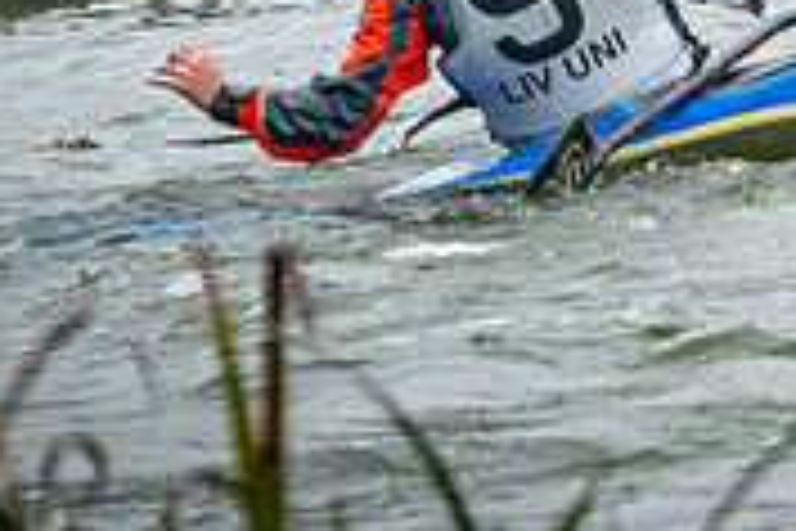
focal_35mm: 929
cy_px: -113
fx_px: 20540
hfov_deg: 2.2
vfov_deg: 1.5
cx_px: 847
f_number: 9
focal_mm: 185
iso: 3200
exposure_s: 1/2500
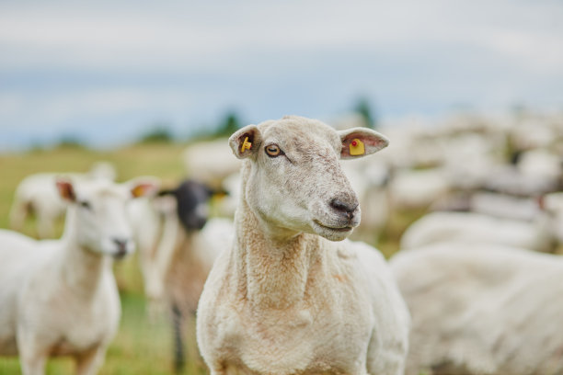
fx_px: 1329
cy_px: 188
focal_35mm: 85
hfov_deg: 23.9
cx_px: 282
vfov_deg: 16.1
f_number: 2
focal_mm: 85
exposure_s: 1/1600
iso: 200
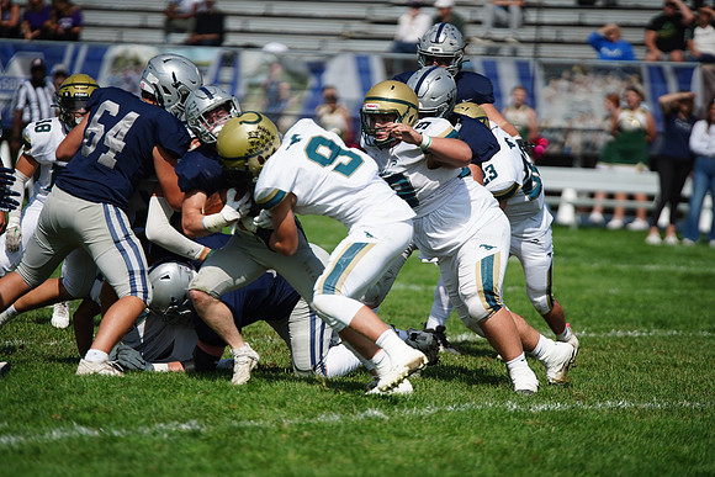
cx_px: 358
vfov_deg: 4.6
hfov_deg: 6.9
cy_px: 238
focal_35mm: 300
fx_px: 5959
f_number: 2.8
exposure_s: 1/8000
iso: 400
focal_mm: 300
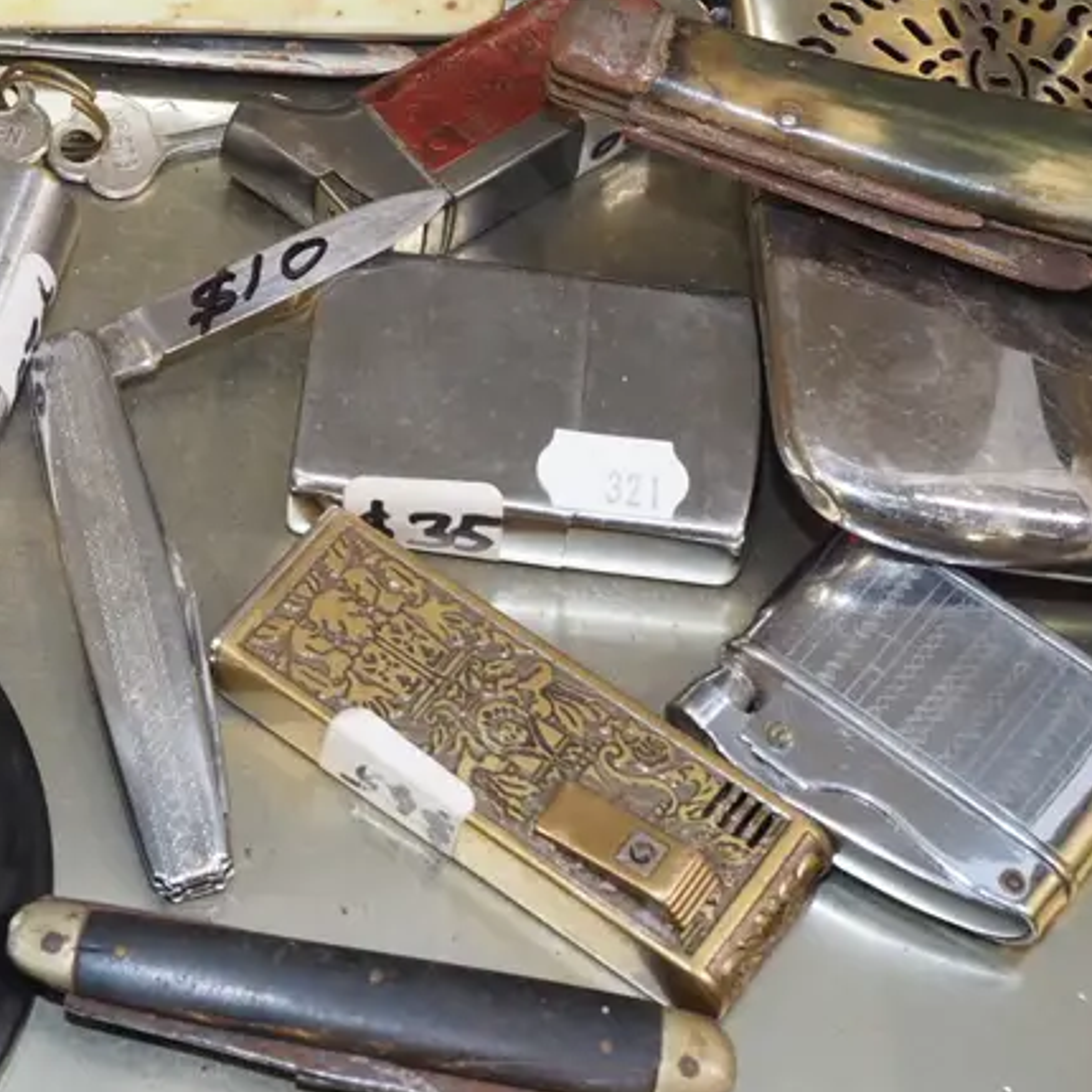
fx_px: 2855
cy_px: 467
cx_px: 213
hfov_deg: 21.4
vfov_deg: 21.6
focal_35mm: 80
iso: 1000
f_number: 5.6
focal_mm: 19
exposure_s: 1/60
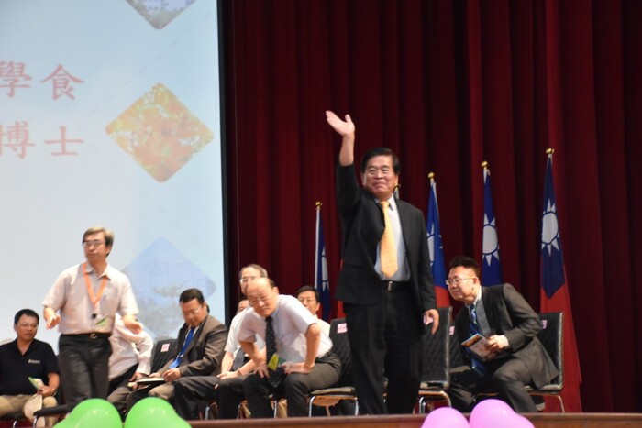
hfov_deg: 24.2
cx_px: 321
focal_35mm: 84
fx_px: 1498
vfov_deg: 16.3
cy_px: 214
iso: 3200
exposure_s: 1/40
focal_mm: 56
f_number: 4.8
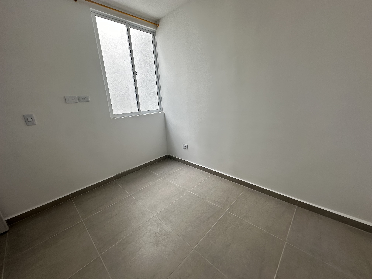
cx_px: 186
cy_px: 140
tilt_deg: -13.7
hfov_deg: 102.1
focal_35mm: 14
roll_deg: +2.5
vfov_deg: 85.7
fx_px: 150
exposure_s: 1/199
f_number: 2.2
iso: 40
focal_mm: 2.22
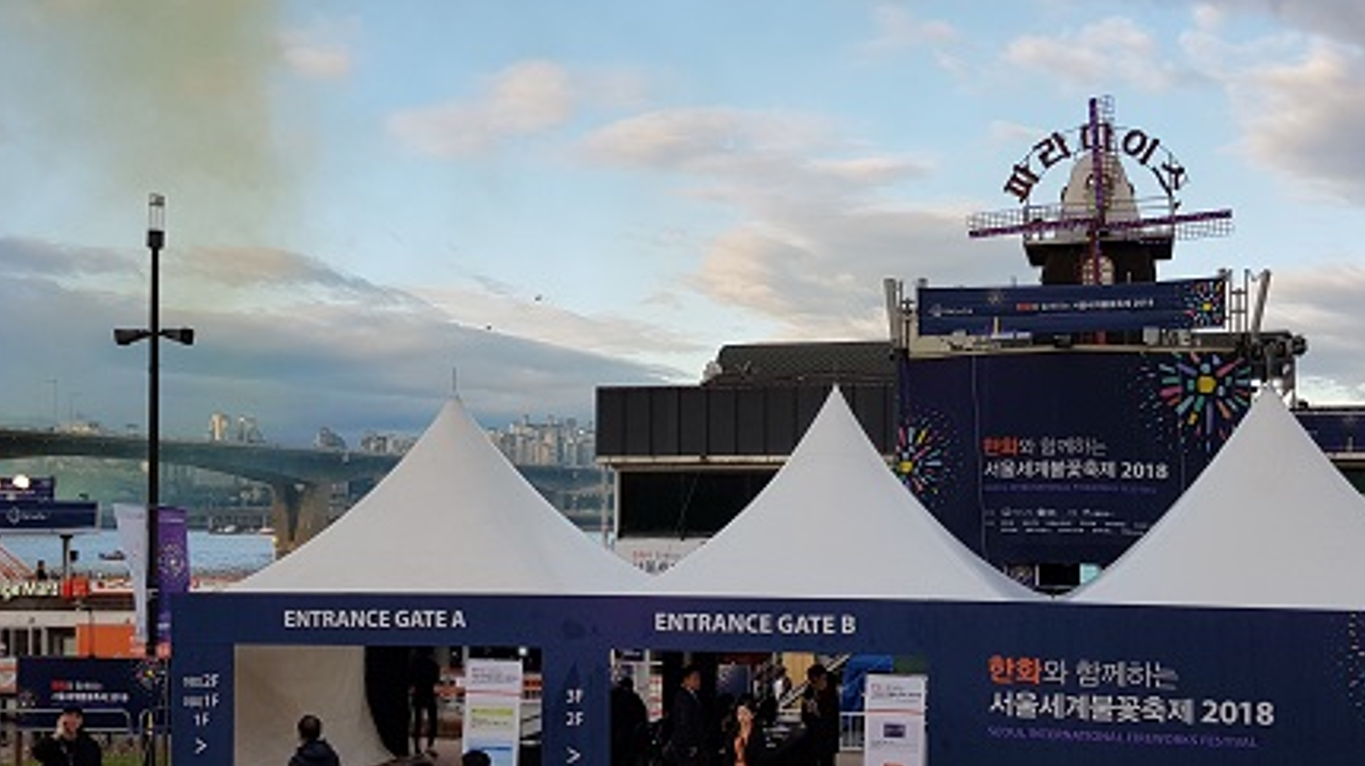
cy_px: 521
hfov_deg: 44.5
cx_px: 760
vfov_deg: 25.8
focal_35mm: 46
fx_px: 1664
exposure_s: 1/646
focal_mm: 4.2
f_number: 1.7
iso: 40
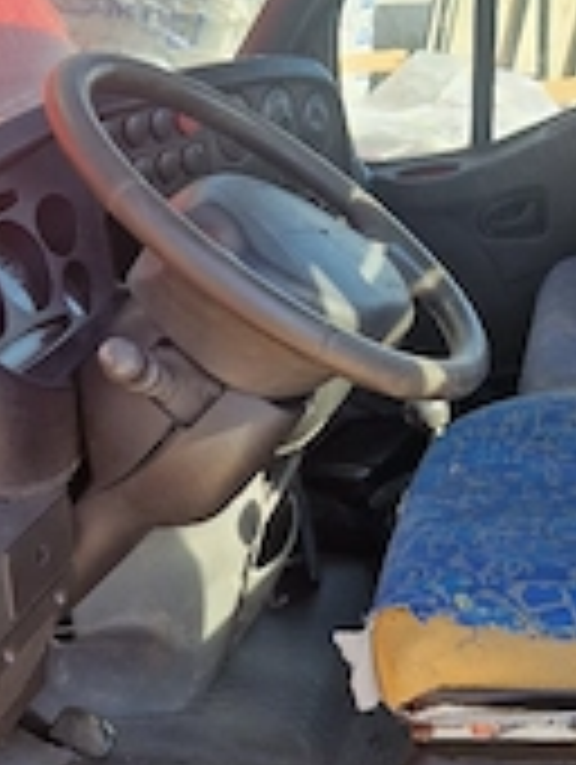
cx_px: 356
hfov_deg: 27.0
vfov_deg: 35.2
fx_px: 1195
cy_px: 500
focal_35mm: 54
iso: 50
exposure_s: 1/417
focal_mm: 5.4
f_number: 1.8
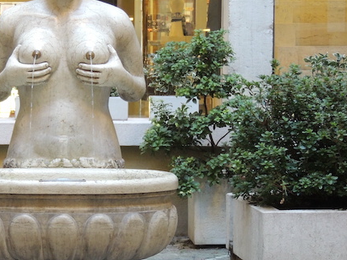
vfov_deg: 8.5
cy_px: 145
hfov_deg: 11.2
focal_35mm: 175
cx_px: 62
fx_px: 1755
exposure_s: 1/30
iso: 400
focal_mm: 17.8
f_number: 4.1
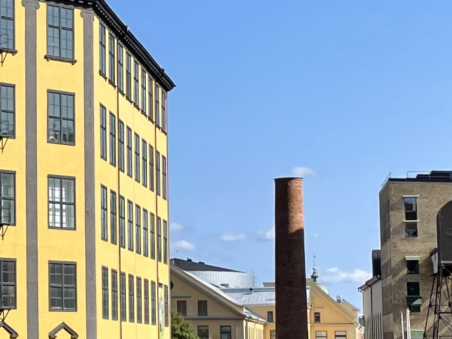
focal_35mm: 120
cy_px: 210
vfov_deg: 12.3
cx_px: -129
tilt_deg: +5.6
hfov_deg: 15.6
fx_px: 1567
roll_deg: -0.9
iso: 32
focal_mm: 4.2
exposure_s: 1/3300
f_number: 1.6
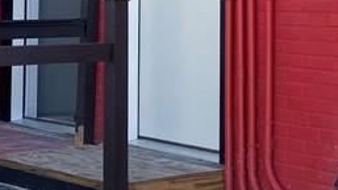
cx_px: 154
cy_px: -30
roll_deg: -0.8
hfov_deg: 19.0
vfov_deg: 10.5
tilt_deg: +0.5
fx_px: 1012
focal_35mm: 113
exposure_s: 1/324
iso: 32
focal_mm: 4.25
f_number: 1.8
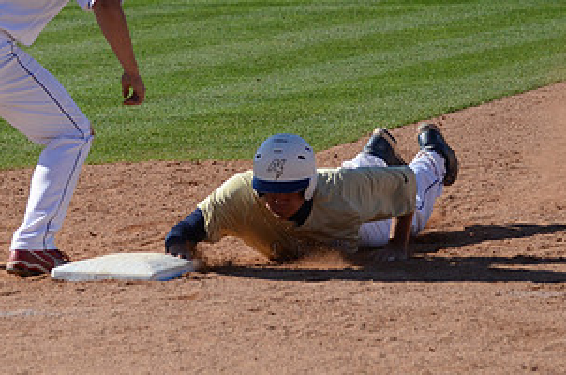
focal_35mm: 282
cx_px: 152
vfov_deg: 4.8
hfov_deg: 7.3
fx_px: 4424
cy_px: 60
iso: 800
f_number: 4.5
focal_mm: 98
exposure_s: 1/8000
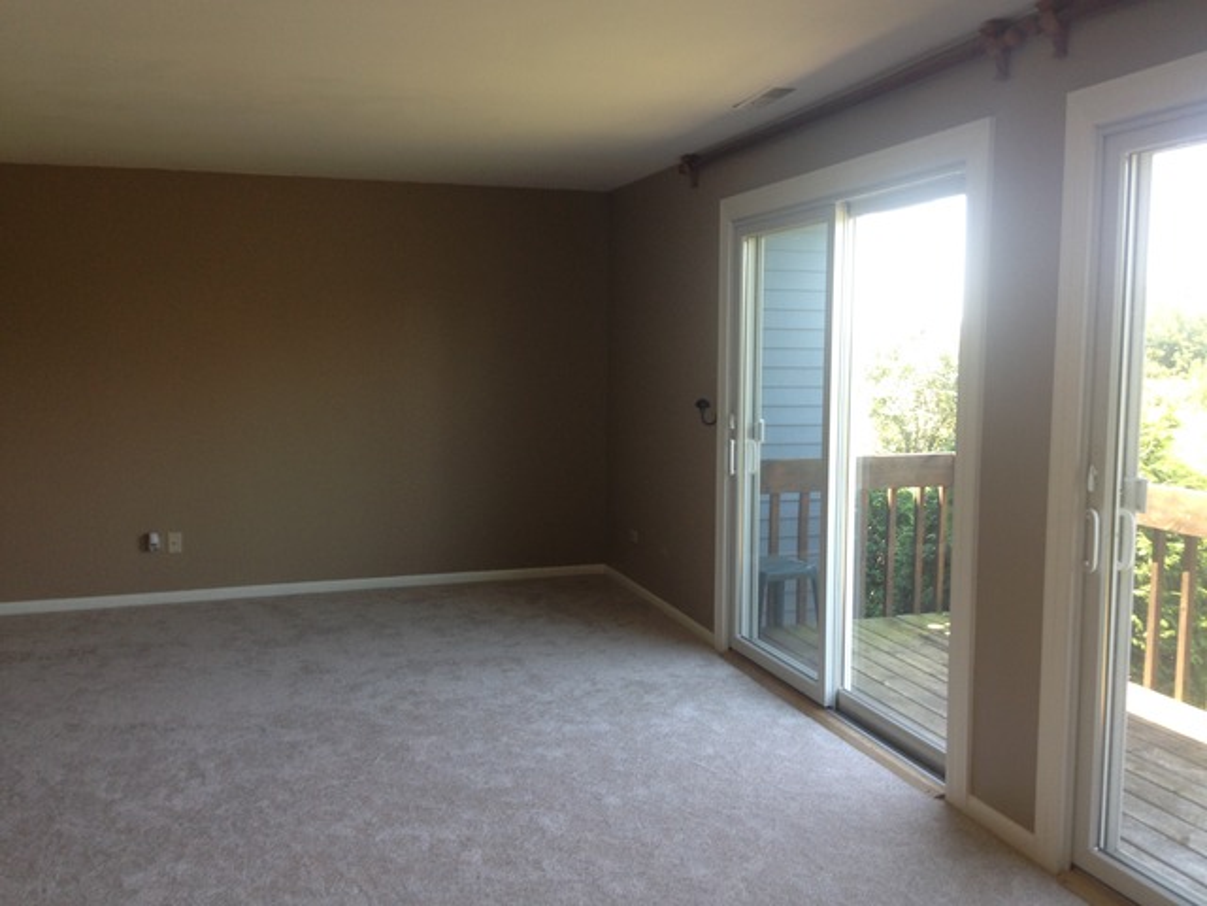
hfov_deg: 55.4
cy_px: 453
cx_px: 604
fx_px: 1151
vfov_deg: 42.9
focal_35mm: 33
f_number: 2.4
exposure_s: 1/40
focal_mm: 4.12
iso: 50
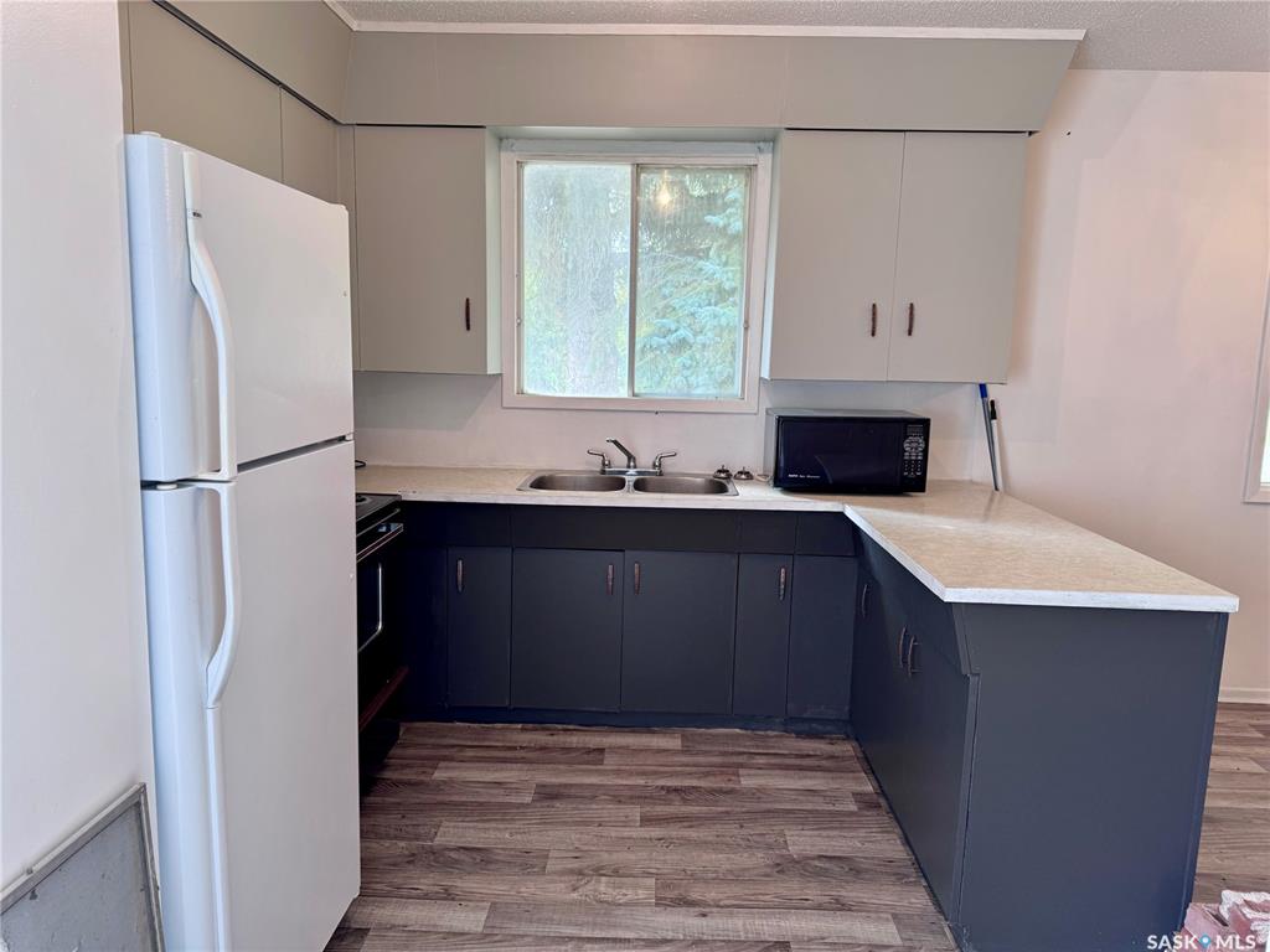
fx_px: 881
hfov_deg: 71.6
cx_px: 635
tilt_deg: -8.1
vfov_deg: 56.8
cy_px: 476
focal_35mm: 24
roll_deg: -0.3
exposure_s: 1/120
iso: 100
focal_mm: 6.76
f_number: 1.78
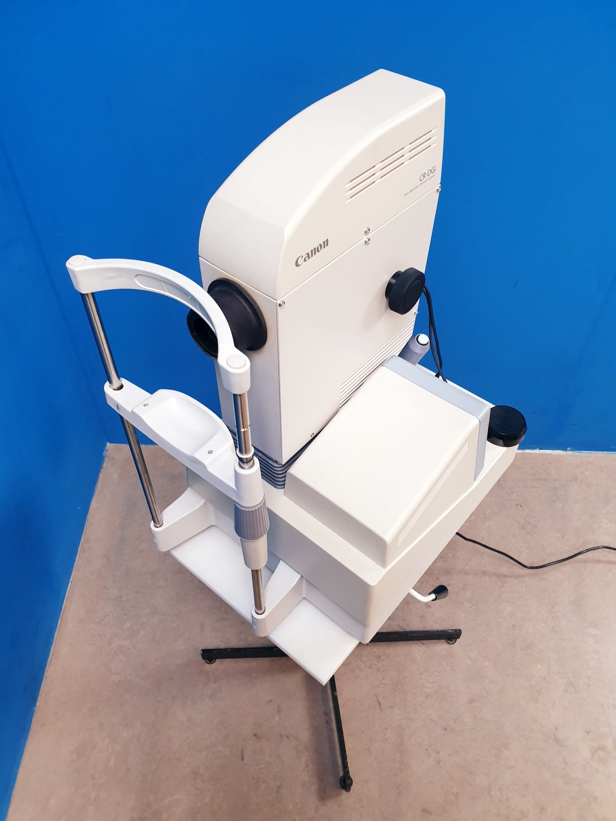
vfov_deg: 67.3
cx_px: 308
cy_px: 410
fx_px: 617
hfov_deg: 53.1
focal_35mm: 26
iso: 200
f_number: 2.4
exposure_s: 1/50
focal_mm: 4.3
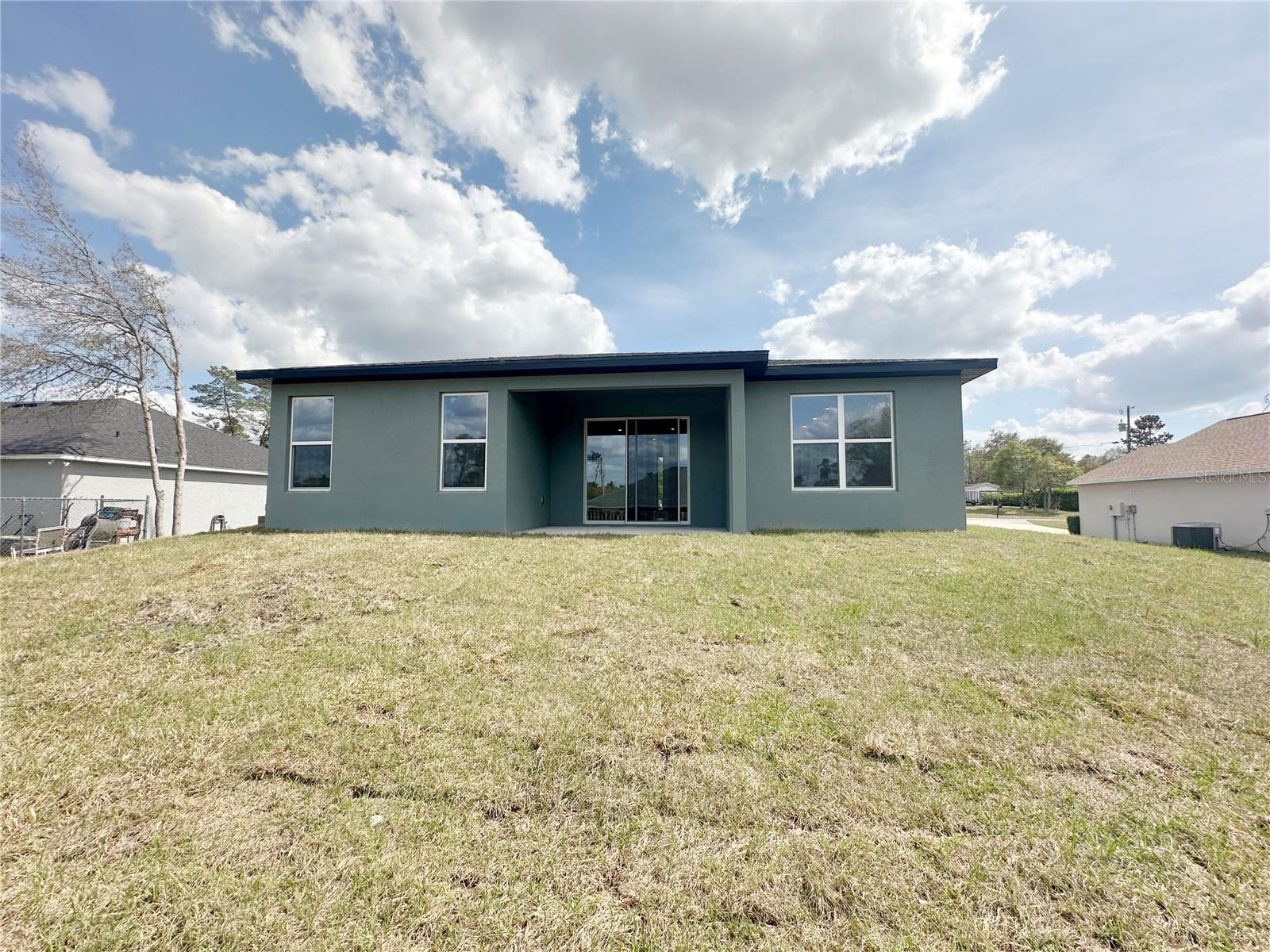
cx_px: 635
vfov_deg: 85.7
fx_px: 514
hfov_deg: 102.1
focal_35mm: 14
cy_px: 476
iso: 50
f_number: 2.2
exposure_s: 1/2092
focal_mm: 2.22
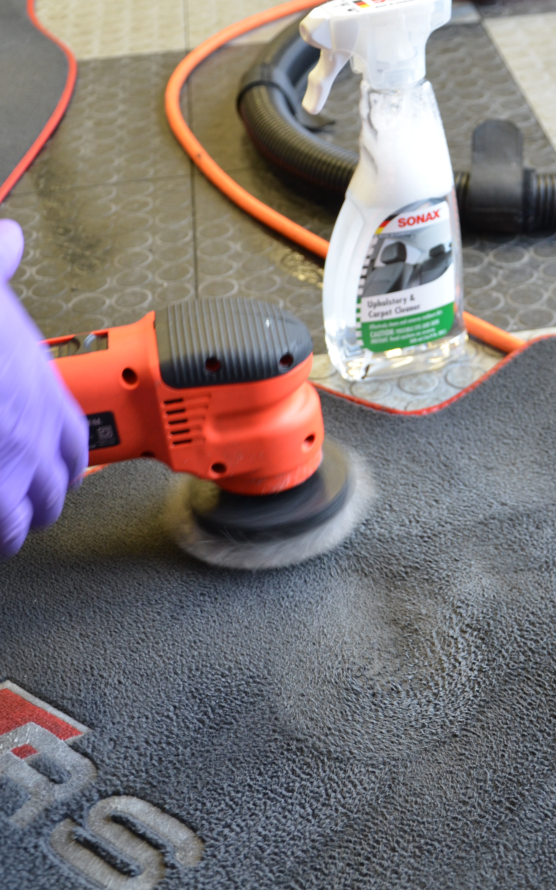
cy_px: 444
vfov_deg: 36.3
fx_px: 1358
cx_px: 439
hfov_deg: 22.8
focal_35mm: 56
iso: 400
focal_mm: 24
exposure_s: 1/80
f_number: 4.5
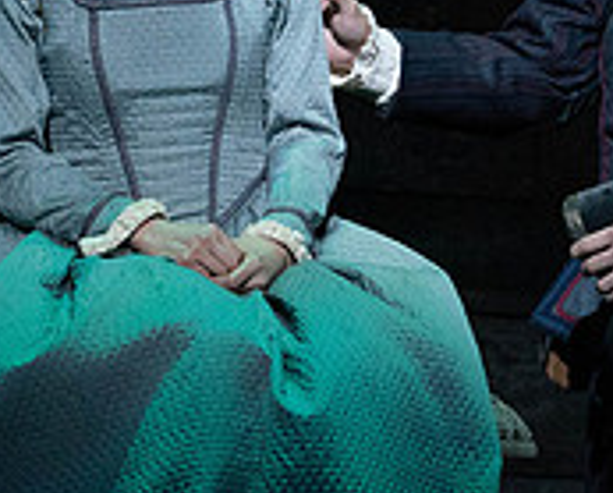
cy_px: 19
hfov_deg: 2.7
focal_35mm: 722
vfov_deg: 2.1
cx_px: 452
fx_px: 13121
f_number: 7.1
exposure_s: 1/250
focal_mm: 200
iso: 5000
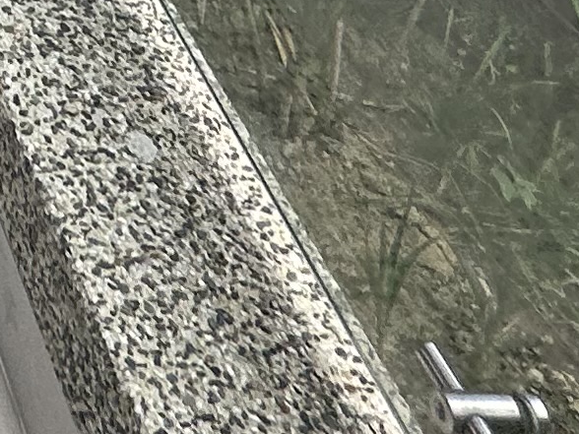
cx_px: -559
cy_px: -613
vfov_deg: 12.2
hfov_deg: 16.1
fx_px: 1606
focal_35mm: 96
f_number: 2.2
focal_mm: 2.22
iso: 40
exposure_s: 1/410
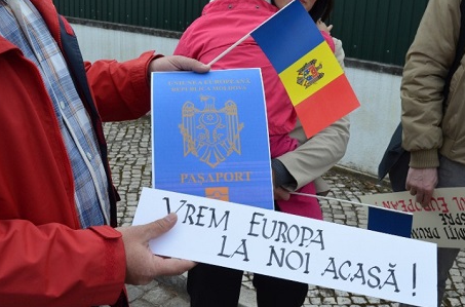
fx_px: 554
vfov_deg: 31.0
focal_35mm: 43
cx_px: 221
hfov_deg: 45.5
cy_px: 149
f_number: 11
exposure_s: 1/500
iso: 500
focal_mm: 26
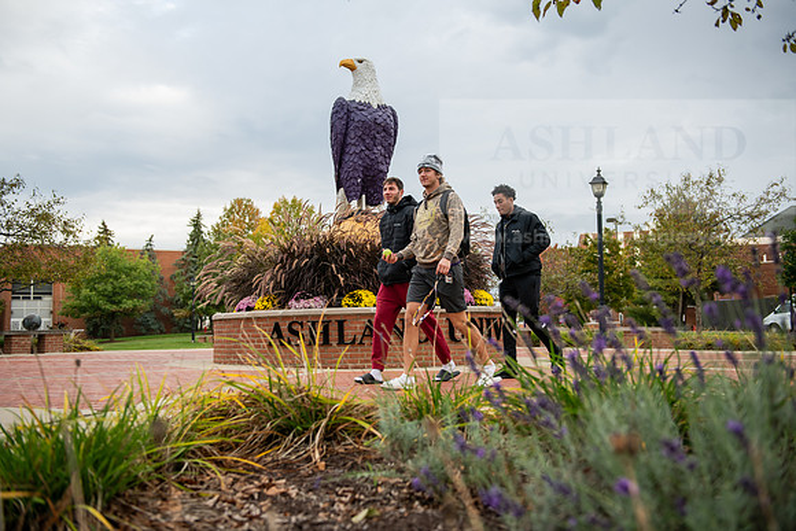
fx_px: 796
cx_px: 398
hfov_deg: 53.1
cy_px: 266
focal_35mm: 36
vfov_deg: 36.9
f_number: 3.2
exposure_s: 1/320
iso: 160
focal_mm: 36
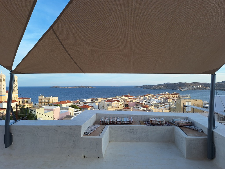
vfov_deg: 58.9
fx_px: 149
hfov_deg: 73.9
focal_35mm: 23
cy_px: 84
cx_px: 112
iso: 40
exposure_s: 1/887
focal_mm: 5.54
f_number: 1.8
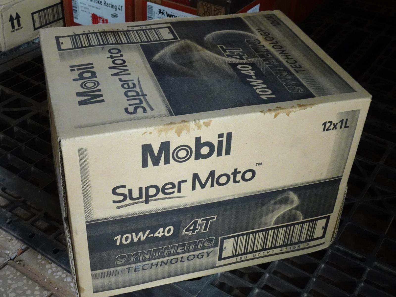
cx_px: 198
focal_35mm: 43
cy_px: 148
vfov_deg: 33.6
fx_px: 492
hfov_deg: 43.9
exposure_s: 1/40
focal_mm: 7.06
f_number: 4
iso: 800
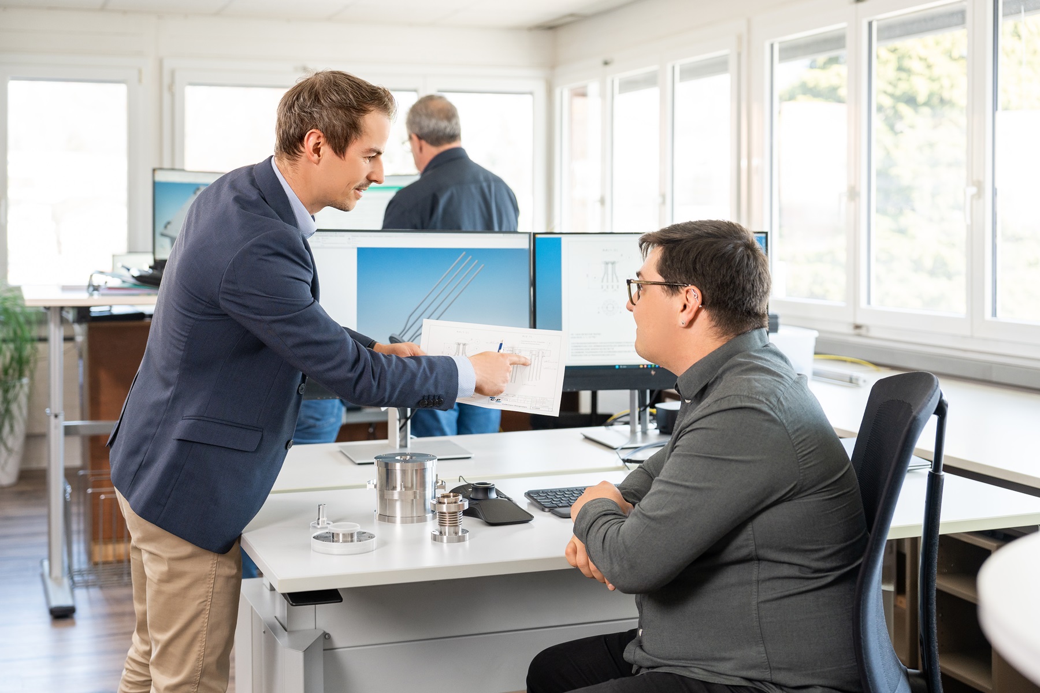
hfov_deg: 42.7
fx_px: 1329
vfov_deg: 29.2
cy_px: 346
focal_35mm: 46
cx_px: 520
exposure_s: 1/200
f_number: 2.8
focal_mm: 46
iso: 500
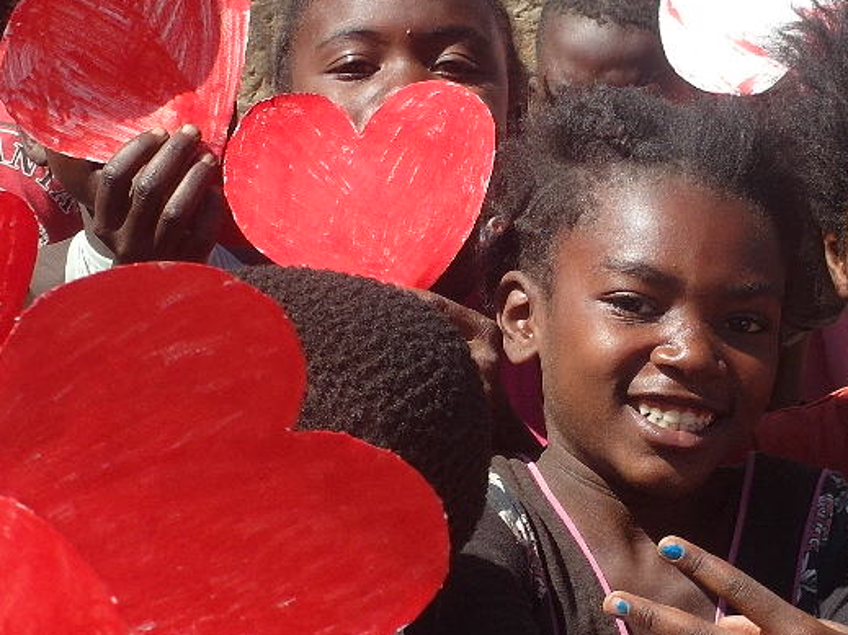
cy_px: 449
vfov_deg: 13.0
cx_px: 520
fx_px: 2792
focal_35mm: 114
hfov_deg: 17.3
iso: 80
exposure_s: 1/750
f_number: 3.6
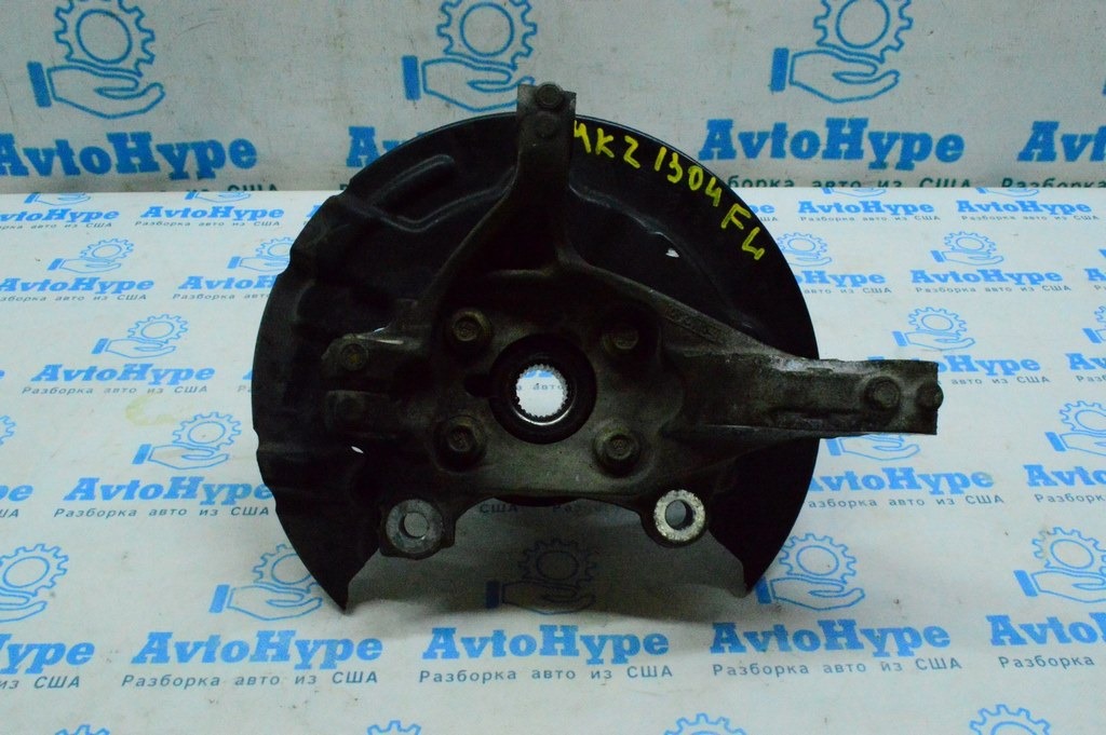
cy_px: 368
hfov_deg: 57.3
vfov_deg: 39.9
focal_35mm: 33
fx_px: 1013
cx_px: 553
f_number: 25
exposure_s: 1/100
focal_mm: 22
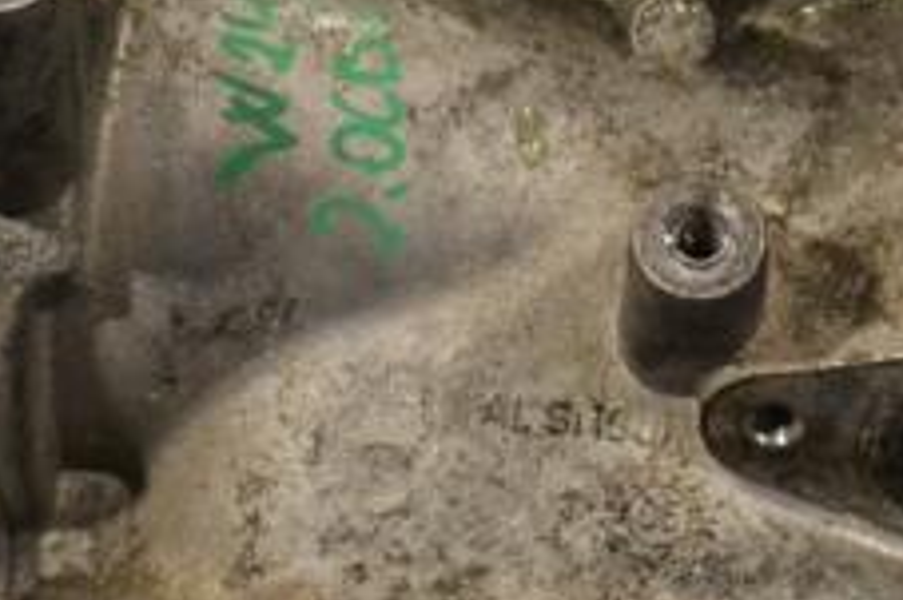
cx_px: 708
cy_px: 139
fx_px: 3584
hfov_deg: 14.3
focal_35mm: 143
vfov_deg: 9.6
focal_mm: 36
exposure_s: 1/400
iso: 3200
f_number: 10
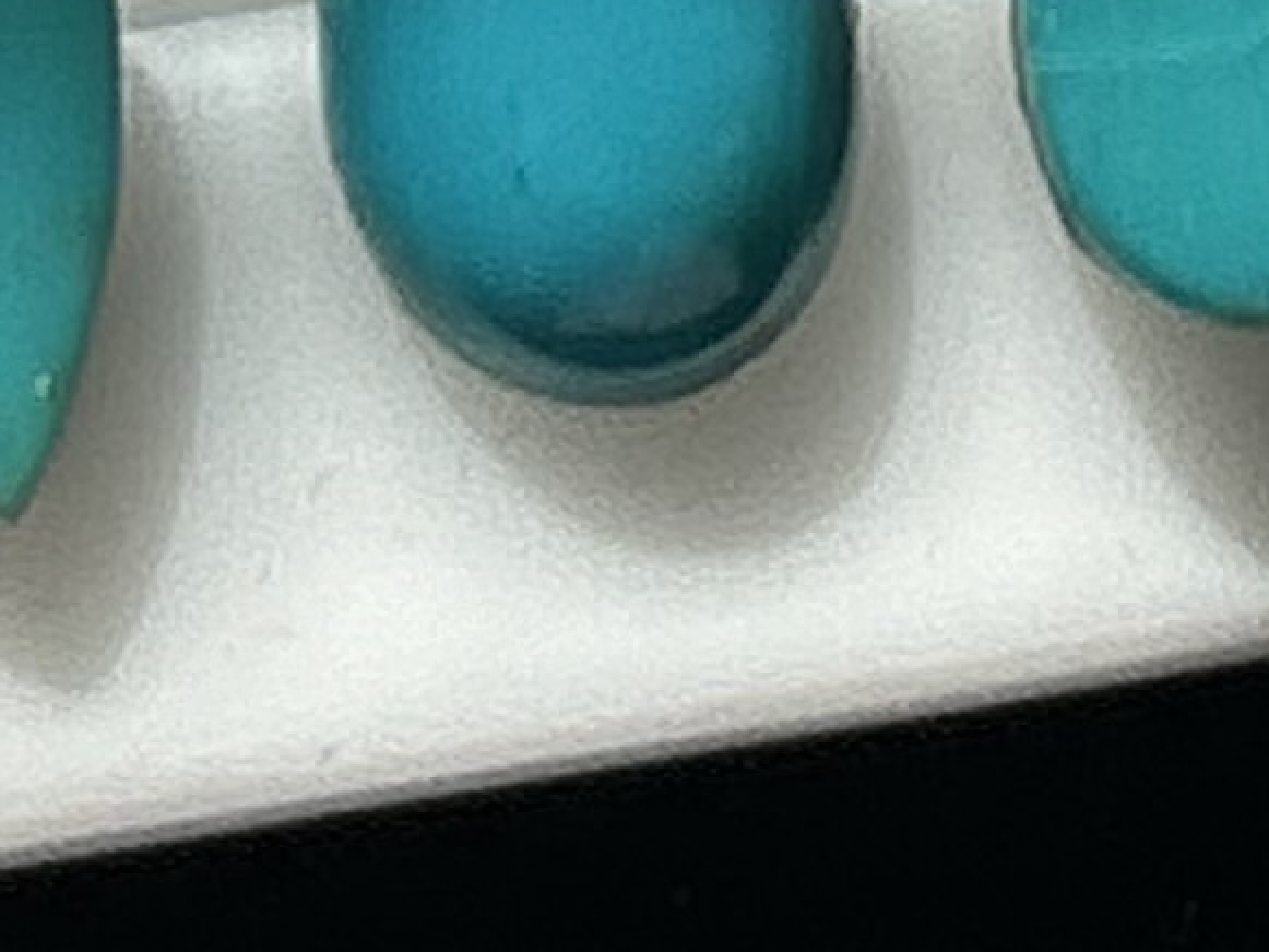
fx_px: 13237
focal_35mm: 361
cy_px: -1860
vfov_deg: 4.0
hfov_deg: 5.5
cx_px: 1153
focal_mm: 5.7
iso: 50
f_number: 1.5
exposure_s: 1/4274
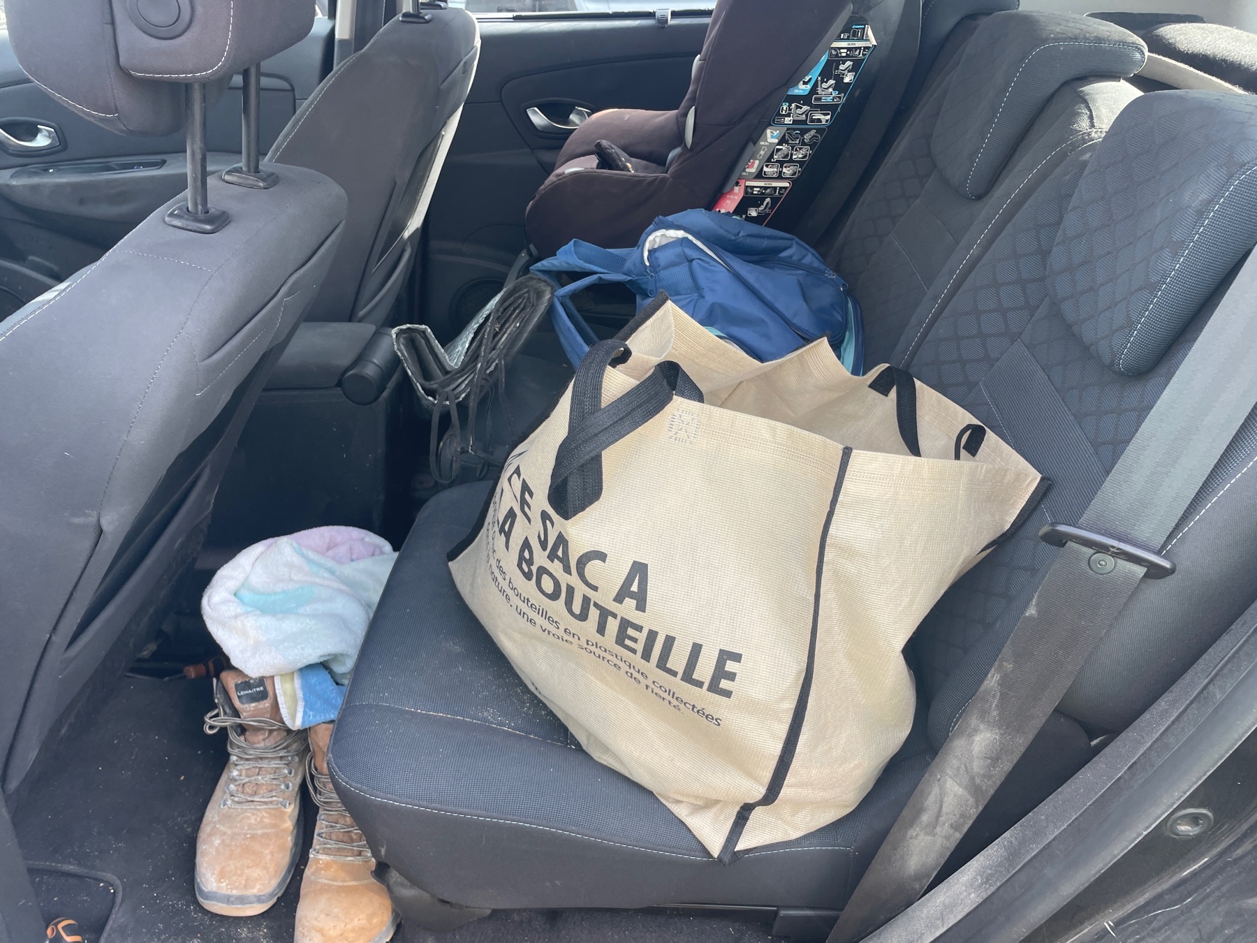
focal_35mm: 26
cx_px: 628
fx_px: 944
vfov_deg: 53.1
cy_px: 472
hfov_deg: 67.3
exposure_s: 1/186
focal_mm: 4.2
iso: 32
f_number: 1.6
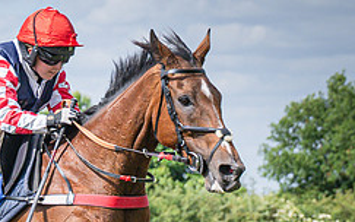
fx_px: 4026
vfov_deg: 3.2
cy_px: 292
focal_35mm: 416
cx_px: -285
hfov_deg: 5.0
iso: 400
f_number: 4
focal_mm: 70
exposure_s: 1/3200
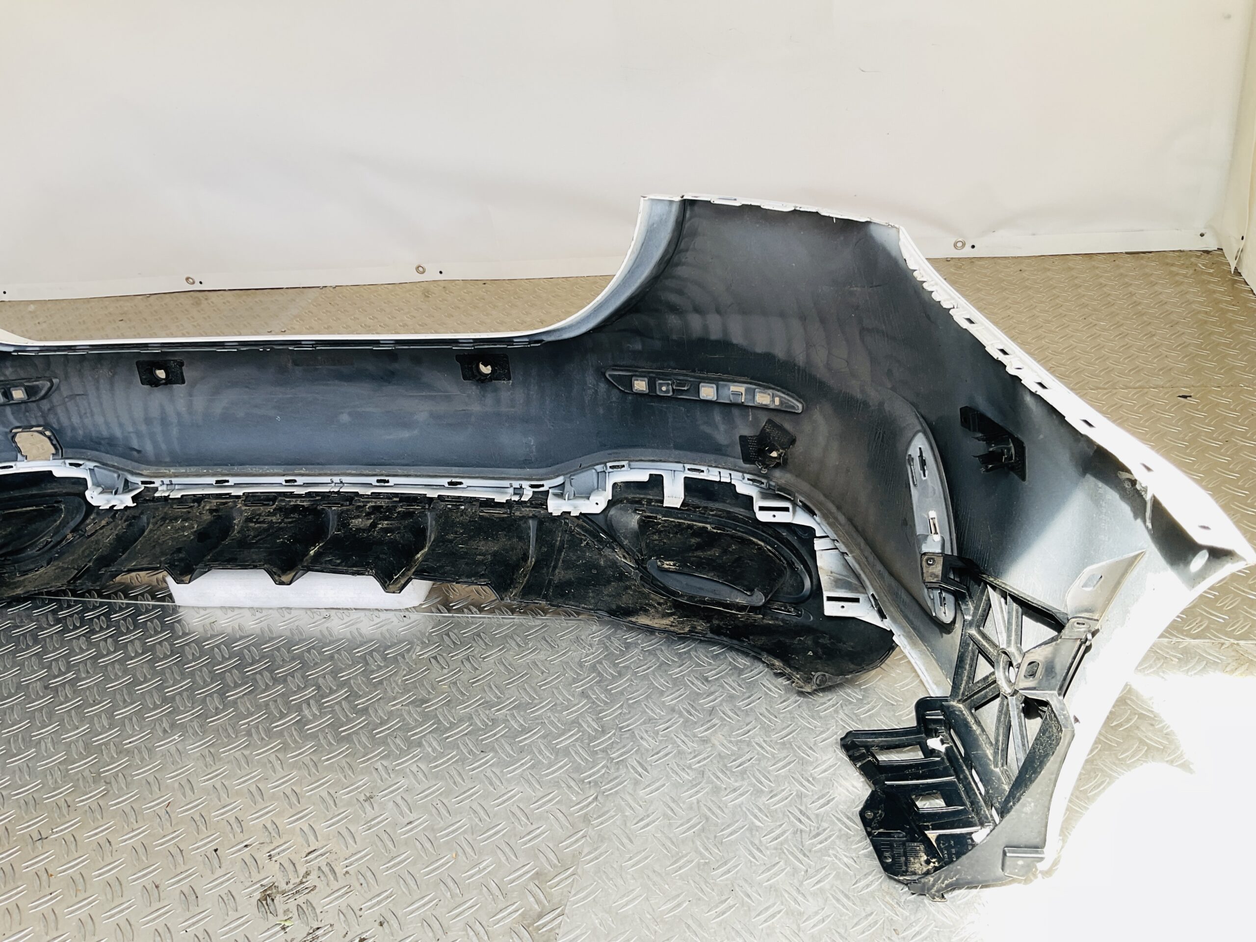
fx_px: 1052
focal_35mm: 29
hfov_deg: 61.7
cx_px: 628
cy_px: 471
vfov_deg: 48.2
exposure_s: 1/146
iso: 16
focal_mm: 3
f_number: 1.8
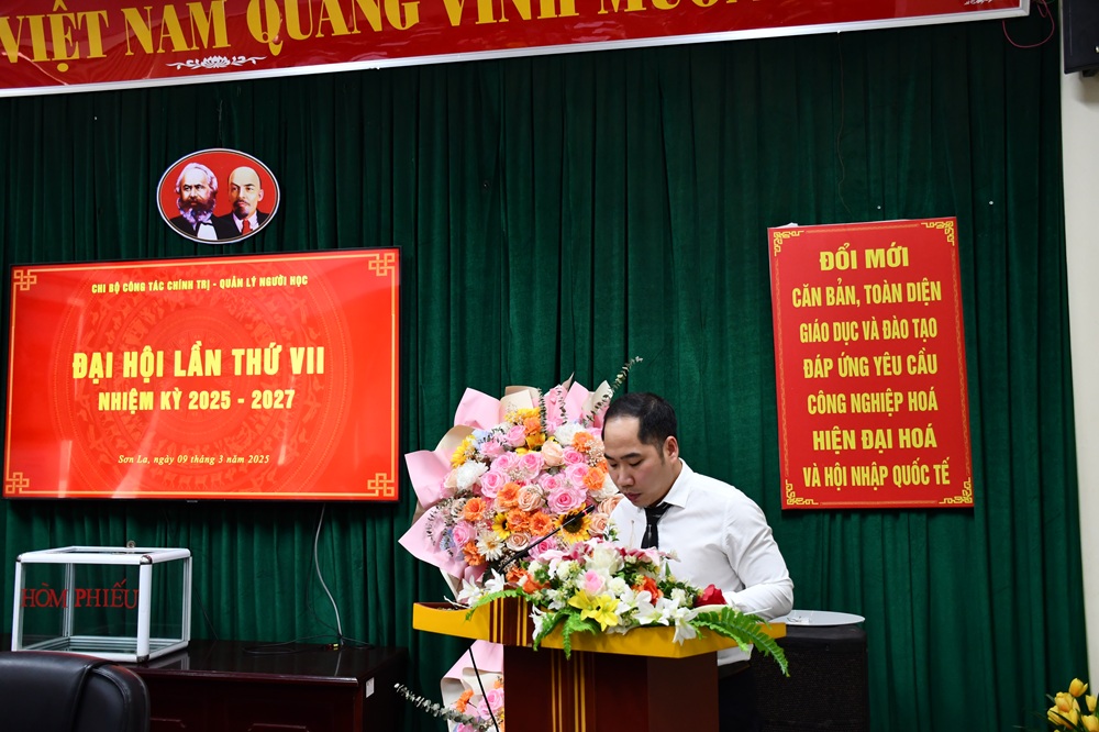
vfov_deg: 38.9
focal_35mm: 34
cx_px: 550
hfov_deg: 55.8
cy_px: 366
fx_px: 1038
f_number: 3.8
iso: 1400
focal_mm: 23
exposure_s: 1/125
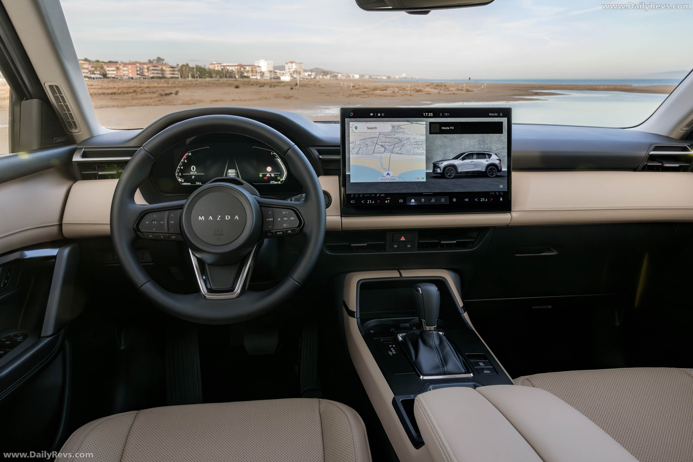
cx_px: 346
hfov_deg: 73.7
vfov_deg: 53.1
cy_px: 231
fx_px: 462
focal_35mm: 24
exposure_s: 1/60
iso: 1250
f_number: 10
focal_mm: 24
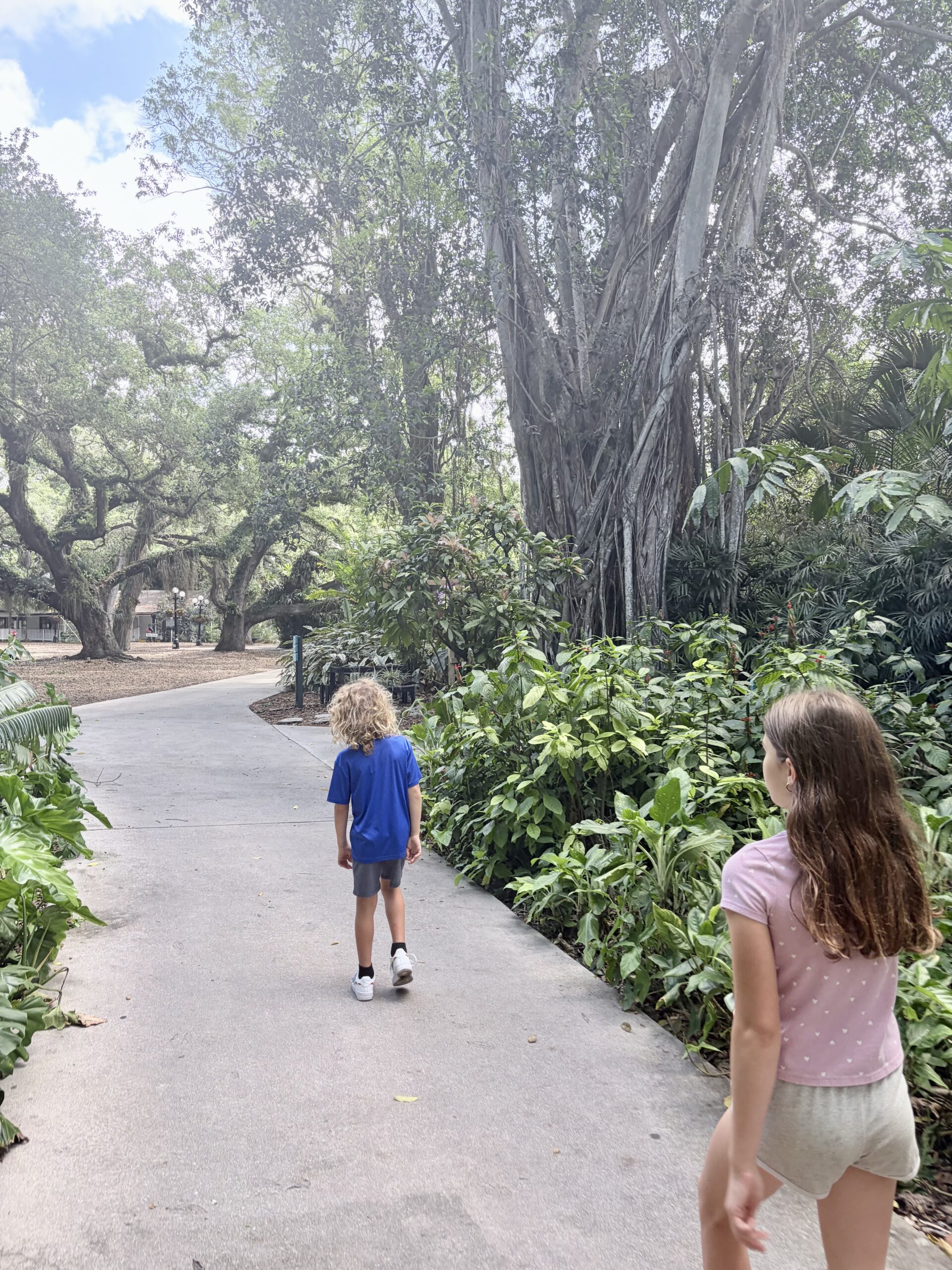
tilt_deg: +2.5
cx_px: 476
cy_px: 635
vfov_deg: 67.3
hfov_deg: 53.1
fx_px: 953
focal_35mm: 26
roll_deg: +0.7
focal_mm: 5.96
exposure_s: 1/206
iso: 50
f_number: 1.6
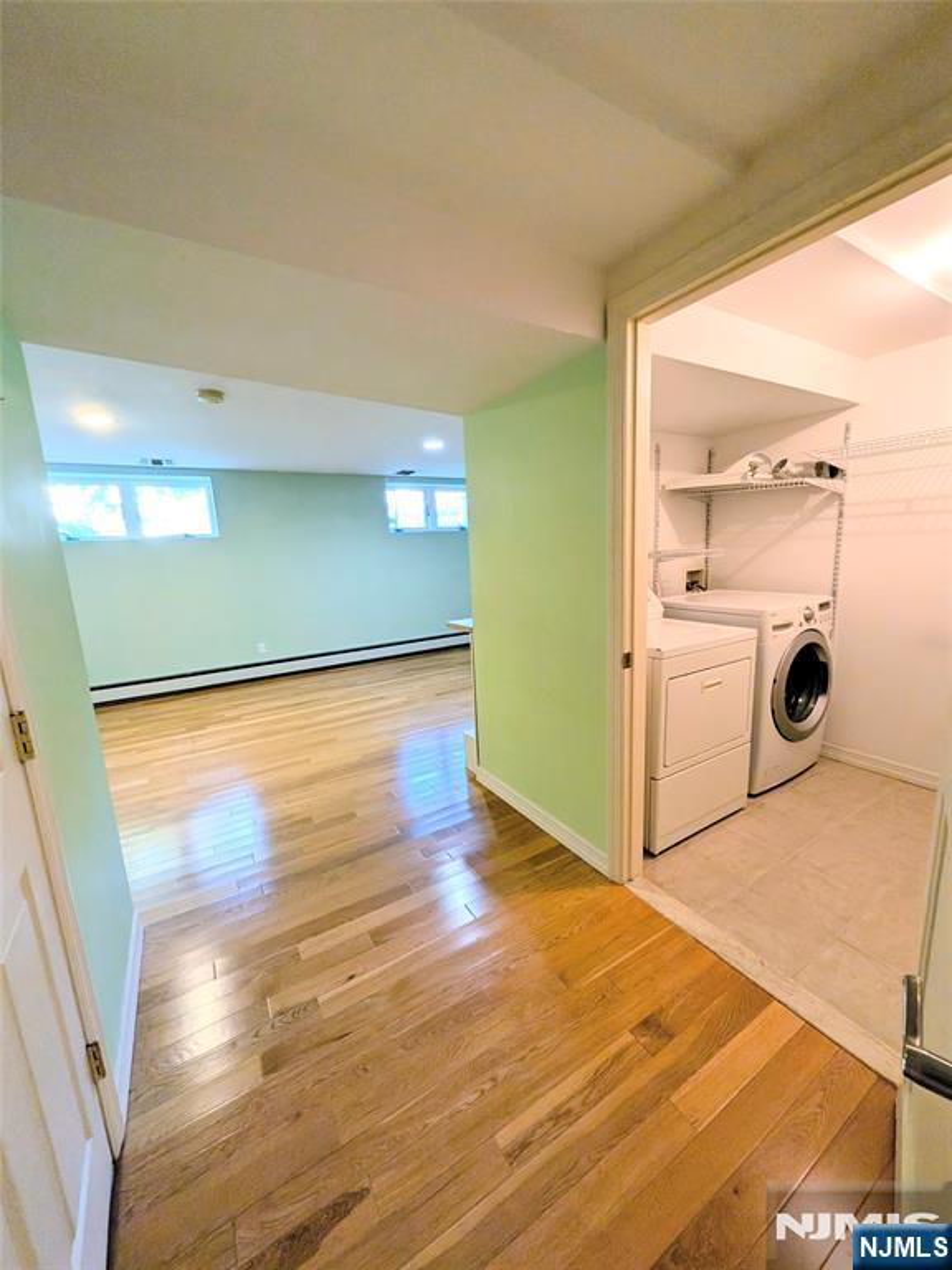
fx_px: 477
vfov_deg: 106.2
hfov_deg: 89.9
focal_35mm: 13
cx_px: 476
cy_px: 635
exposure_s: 1/60
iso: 165
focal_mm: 1.54
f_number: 2.2
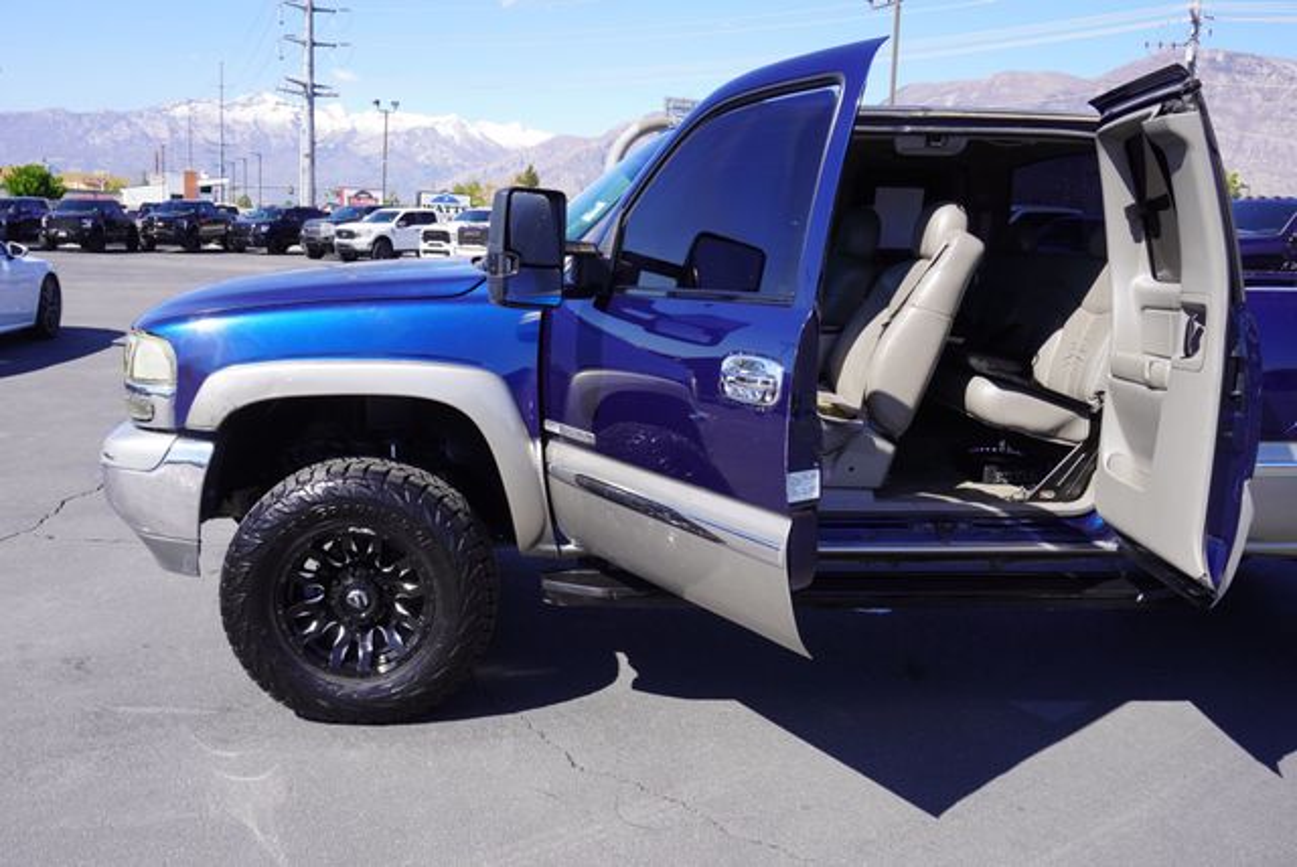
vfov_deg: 41.8
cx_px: 648
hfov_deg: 59.4
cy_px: 434
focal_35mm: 32
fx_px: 1136
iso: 100
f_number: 6.3
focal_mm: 21
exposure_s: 1/160
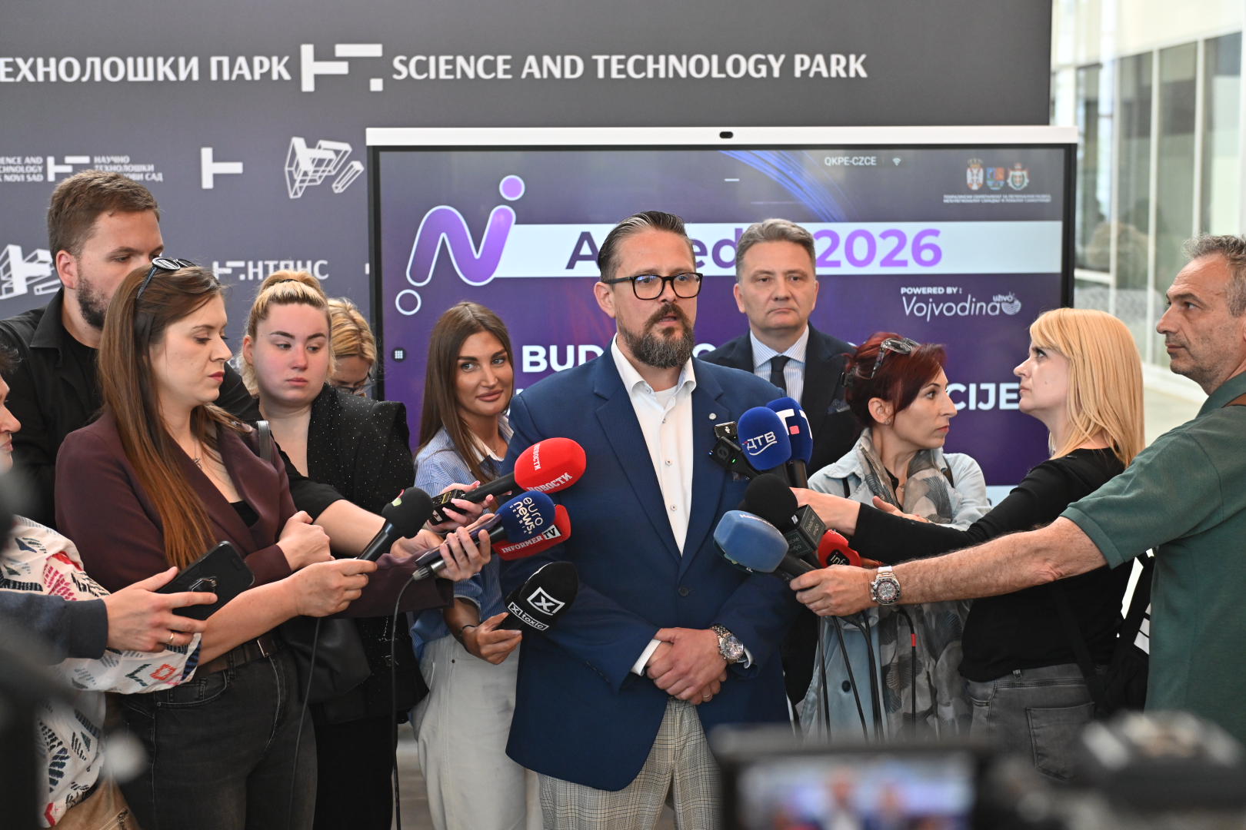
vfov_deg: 24.2
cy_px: 415
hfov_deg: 35.6
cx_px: 623
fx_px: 1938
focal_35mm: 56
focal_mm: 56
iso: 1600
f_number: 4
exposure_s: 1/320
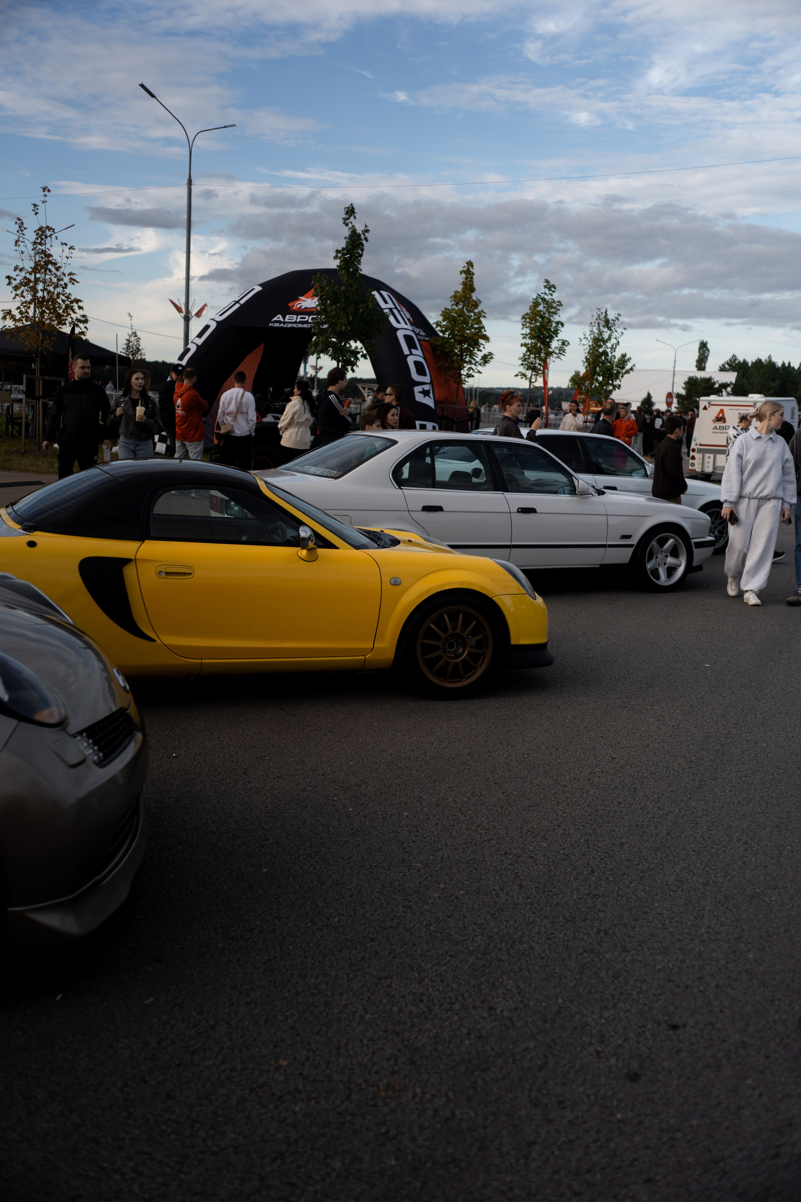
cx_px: 400
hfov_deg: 37.9
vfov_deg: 54.4
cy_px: 601
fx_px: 1168
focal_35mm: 35
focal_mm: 35
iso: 100
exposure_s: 1/2000
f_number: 2.2
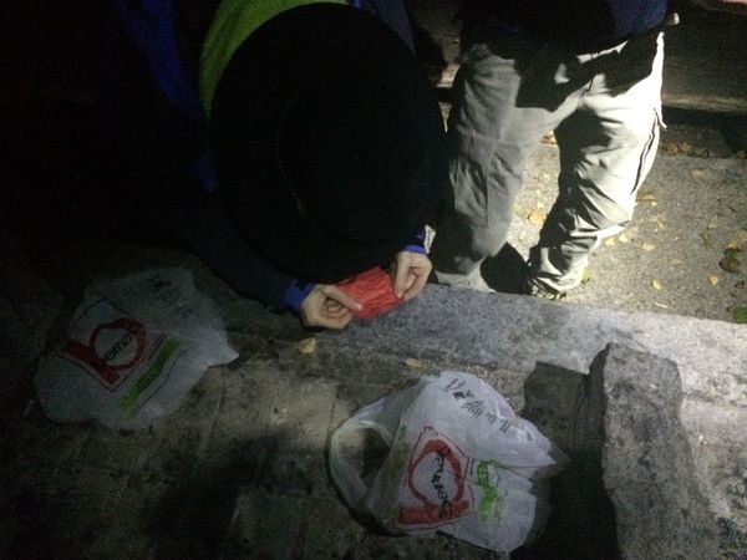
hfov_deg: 61.7
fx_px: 626
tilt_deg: -52.1
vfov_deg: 48.2
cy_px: 280
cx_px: 374
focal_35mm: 29
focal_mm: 4.15
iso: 1000
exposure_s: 1/17
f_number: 2.2
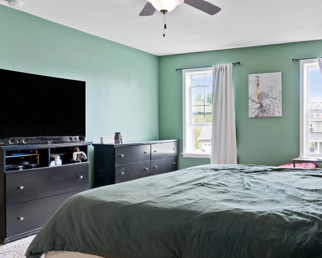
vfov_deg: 45.8
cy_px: 135
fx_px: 305
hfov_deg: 53.1
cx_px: 242
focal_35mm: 32
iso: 500
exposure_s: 1/2.5
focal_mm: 18
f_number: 8
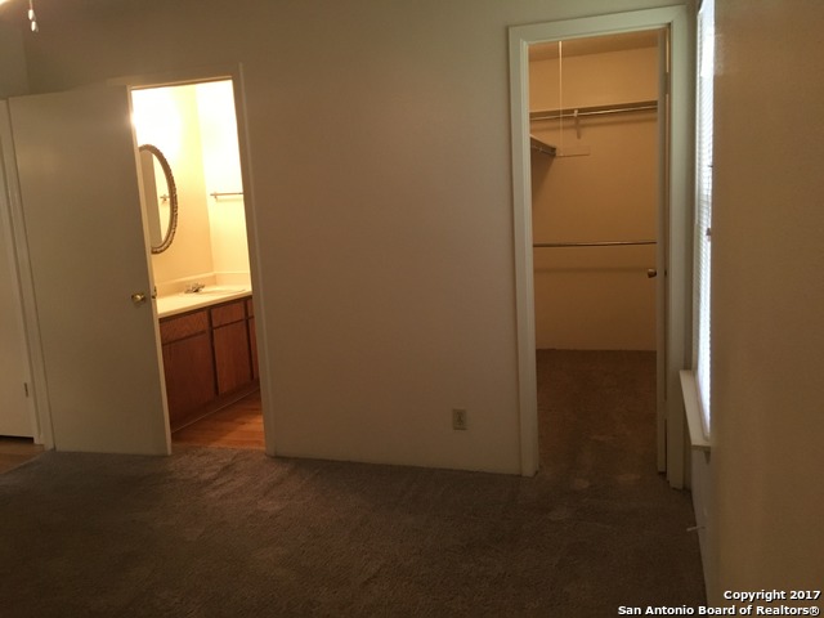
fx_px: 690
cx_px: 412
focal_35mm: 29
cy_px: 309
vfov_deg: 48.2
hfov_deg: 61.7
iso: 250
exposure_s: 1/30
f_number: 2.2
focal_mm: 4.15
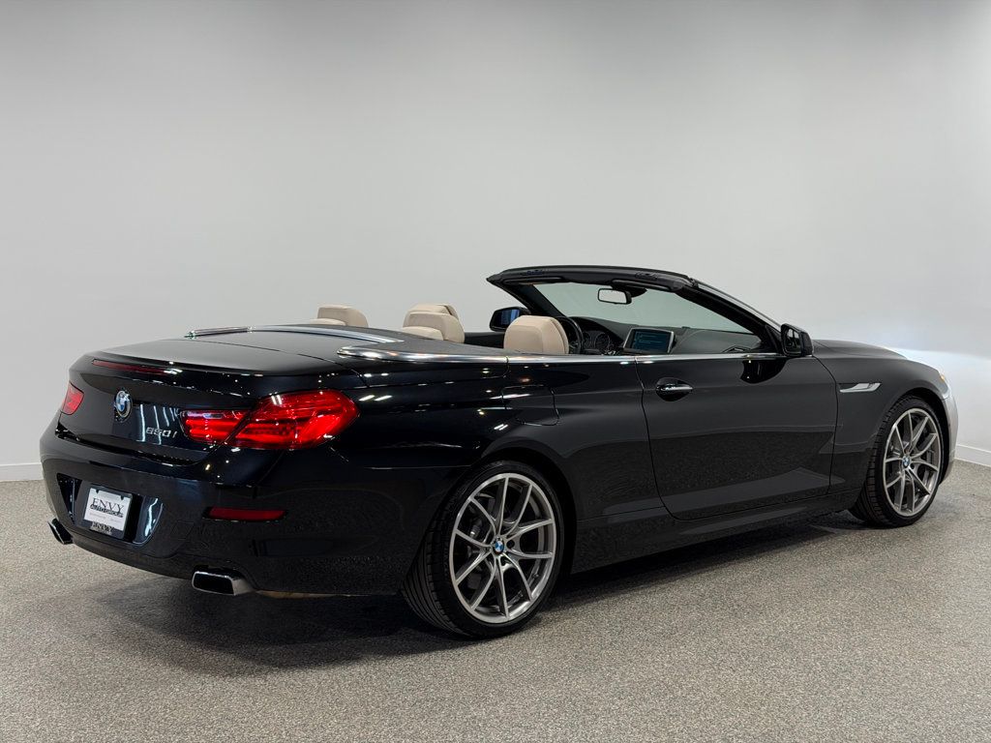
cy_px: 372
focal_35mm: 48
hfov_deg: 39.7
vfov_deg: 30.3
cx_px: 496
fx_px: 1374
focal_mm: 6.76
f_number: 1.78
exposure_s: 1/290
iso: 64
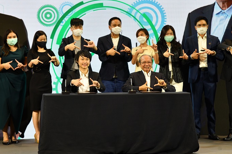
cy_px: 49
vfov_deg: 12.4
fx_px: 709
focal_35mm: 110
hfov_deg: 18.6
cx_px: 102
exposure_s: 1/125
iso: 1250
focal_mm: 75
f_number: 5.6
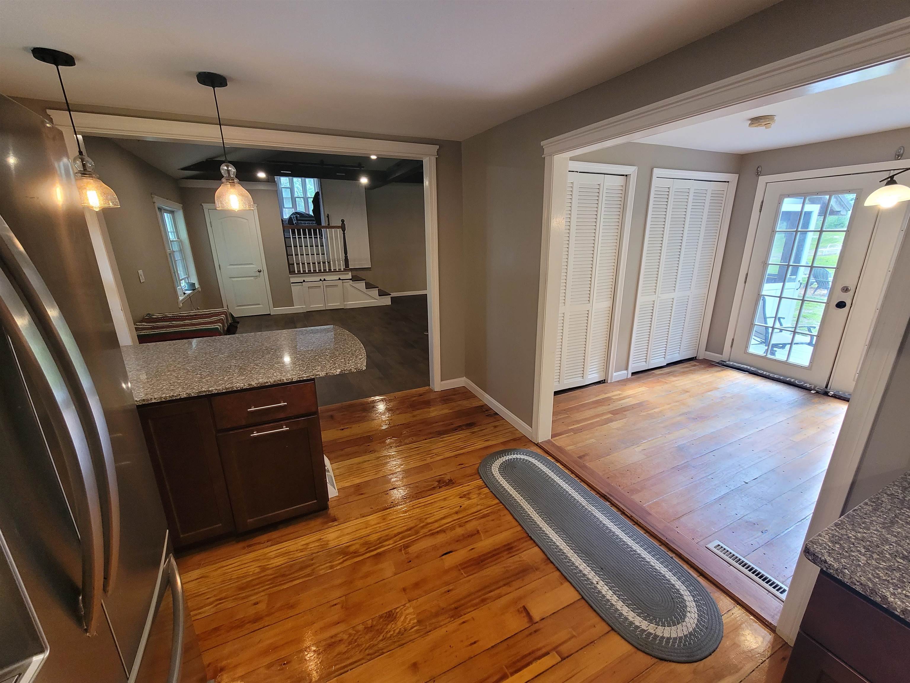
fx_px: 342
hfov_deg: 106.2
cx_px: 455
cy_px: 342
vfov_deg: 89.9
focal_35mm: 13
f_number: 2.2
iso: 200
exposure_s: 1/60
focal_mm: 2.2
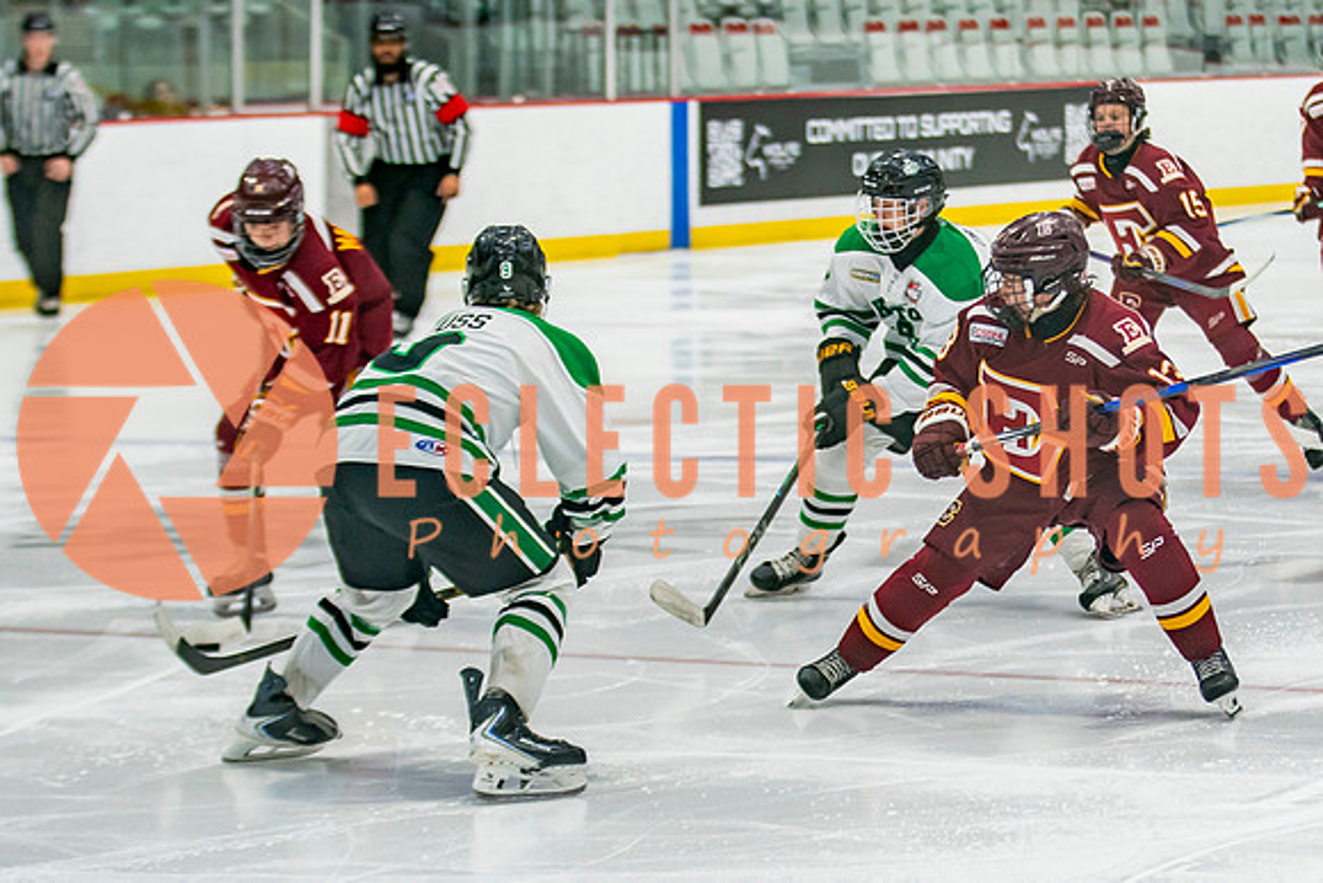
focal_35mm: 175
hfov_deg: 11.7
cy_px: 442
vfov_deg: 7.9
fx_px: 6423
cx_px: 1024
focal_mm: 88
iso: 1000
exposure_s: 1/640
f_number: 2.8
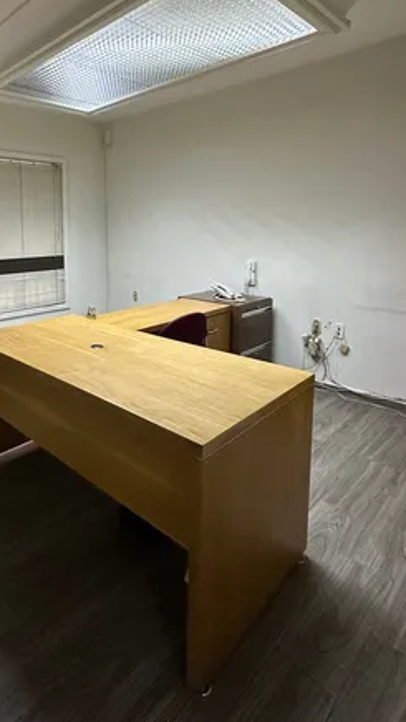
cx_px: 104
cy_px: 270
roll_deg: +0.0
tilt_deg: -5.6
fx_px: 402
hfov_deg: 51.4
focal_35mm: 21
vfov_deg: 82.2
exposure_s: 1/60
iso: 500
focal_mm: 2.22
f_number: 2.2
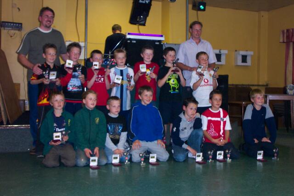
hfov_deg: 41.9
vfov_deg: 28.6
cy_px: 98
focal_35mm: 47
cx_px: 147
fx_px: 384
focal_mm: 9.8
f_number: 3.1
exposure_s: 1/30
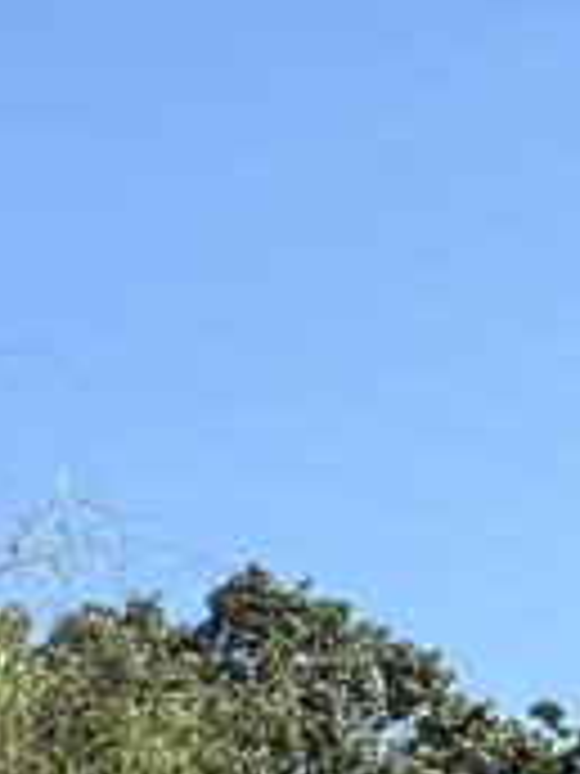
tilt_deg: -11.2
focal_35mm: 155
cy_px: 2228
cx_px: -1097
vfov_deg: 10.0
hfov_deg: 8.3
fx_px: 3463
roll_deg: -0.6
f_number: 1.6
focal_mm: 5.96
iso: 50
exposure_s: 1/2208
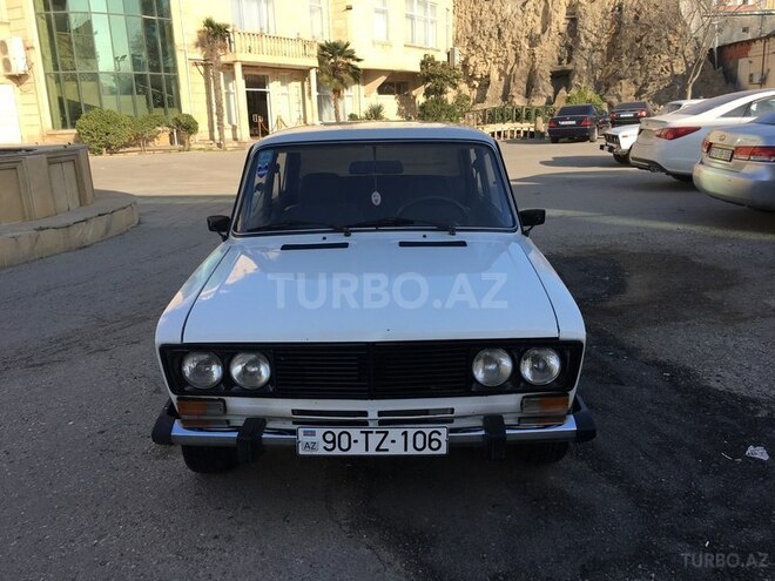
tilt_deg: -15.0
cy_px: 290
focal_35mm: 29
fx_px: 649
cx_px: 388
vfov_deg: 48.2
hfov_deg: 61.7
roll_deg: +2.1
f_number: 2.2
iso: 25
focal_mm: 4.15
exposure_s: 1/801
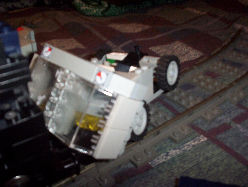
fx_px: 280
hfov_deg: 47.8
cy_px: 94
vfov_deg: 37.0
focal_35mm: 39
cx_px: 124
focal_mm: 6
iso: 140
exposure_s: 1/30
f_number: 4.5
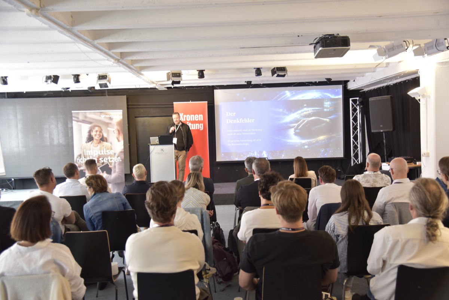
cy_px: 150
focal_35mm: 35
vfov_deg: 37.9
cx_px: 224
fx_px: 437
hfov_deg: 54.4
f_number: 4
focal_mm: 35
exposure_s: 1/20
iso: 2000
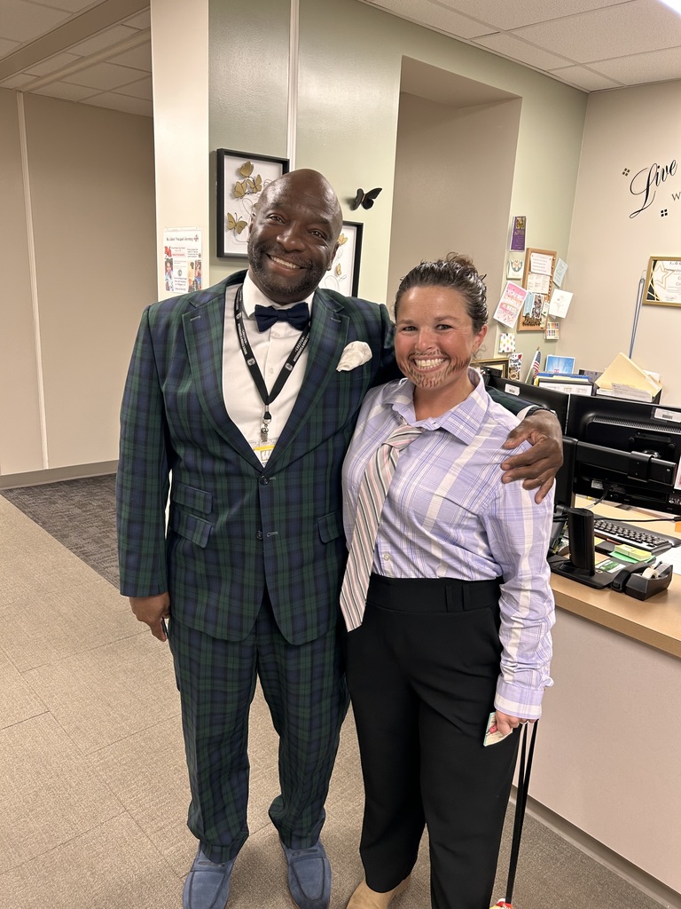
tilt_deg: -15.6
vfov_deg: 67.3
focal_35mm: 26
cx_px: 340
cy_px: 454
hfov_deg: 53.1
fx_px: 682
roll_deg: -3.1
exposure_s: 1/60
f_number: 1.5
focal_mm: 5.7
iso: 100
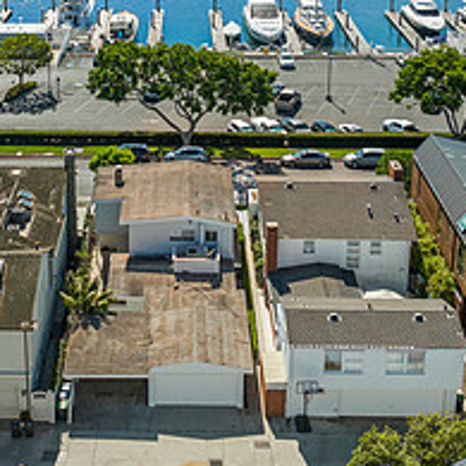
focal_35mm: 63
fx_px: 960
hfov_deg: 27.1
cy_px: 31
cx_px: 153
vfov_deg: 26.2
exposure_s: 1/2500
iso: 170
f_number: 2.8
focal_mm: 12.29
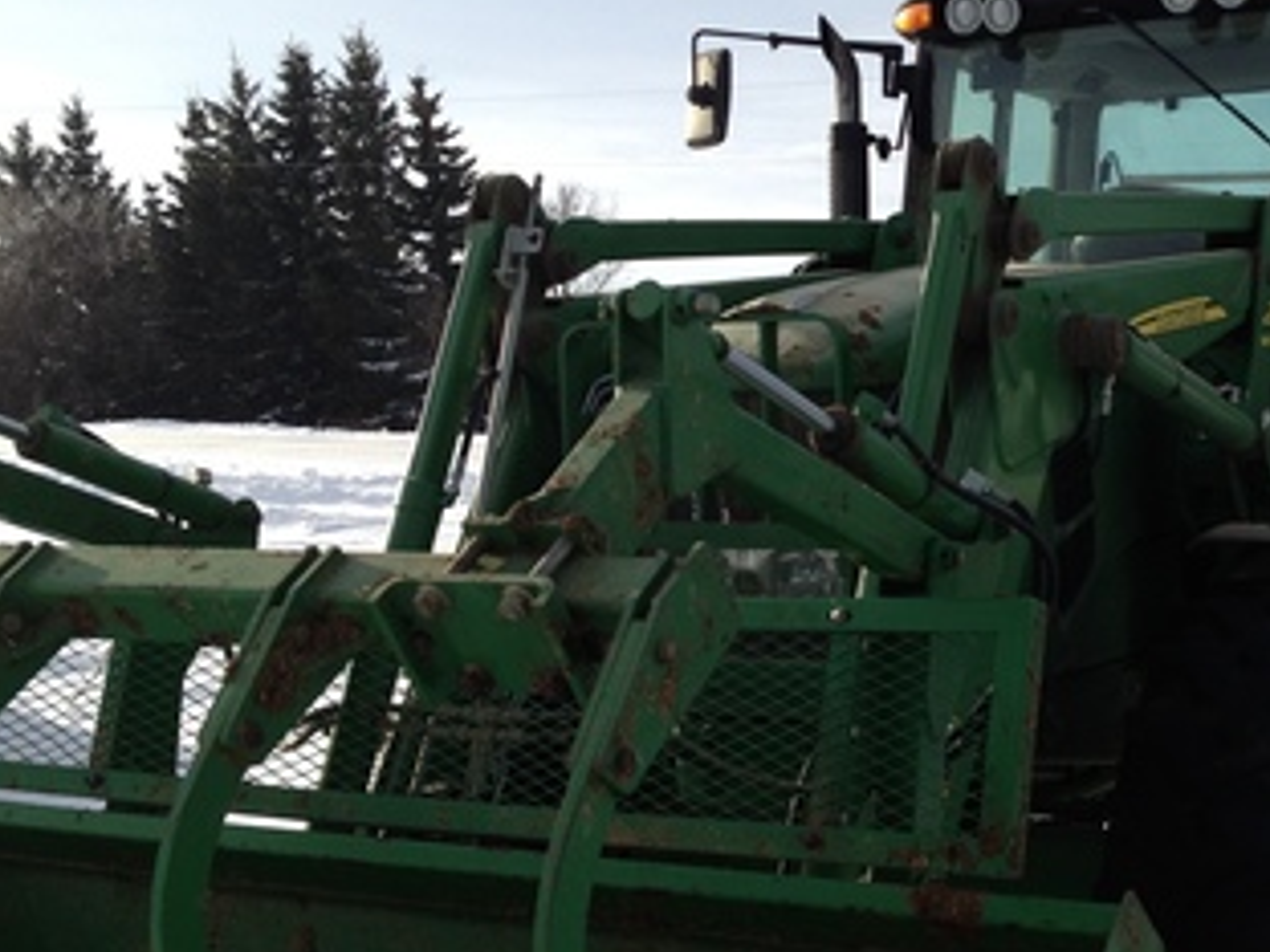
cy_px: 582
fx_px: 2238
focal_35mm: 61
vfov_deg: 24.0
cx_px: 952
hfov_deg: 31.1
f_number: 2.4
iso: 50
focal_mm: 4.28
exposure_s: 1/1332
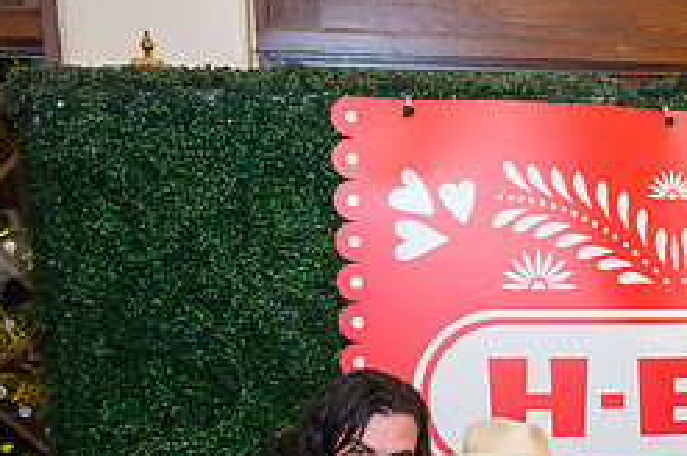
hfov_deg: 26.0
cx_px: 687
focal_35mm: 74
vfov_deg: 17.6
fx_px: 1410
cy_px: 520
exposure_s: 1/125
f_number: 2.8
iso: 2500
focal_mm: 31.5
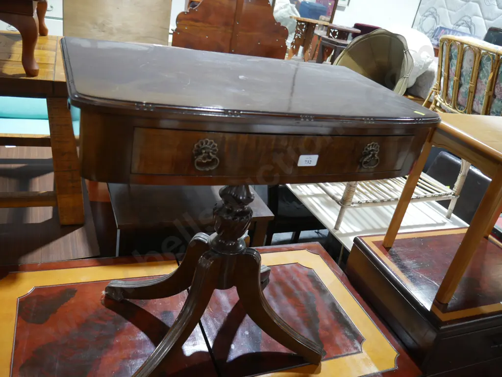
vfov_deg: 49.7
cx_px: 251
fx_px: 406
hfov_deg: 63.4
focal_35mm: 28
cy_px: 188
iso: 800
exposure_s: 1/60
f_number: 3.5
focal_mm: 14
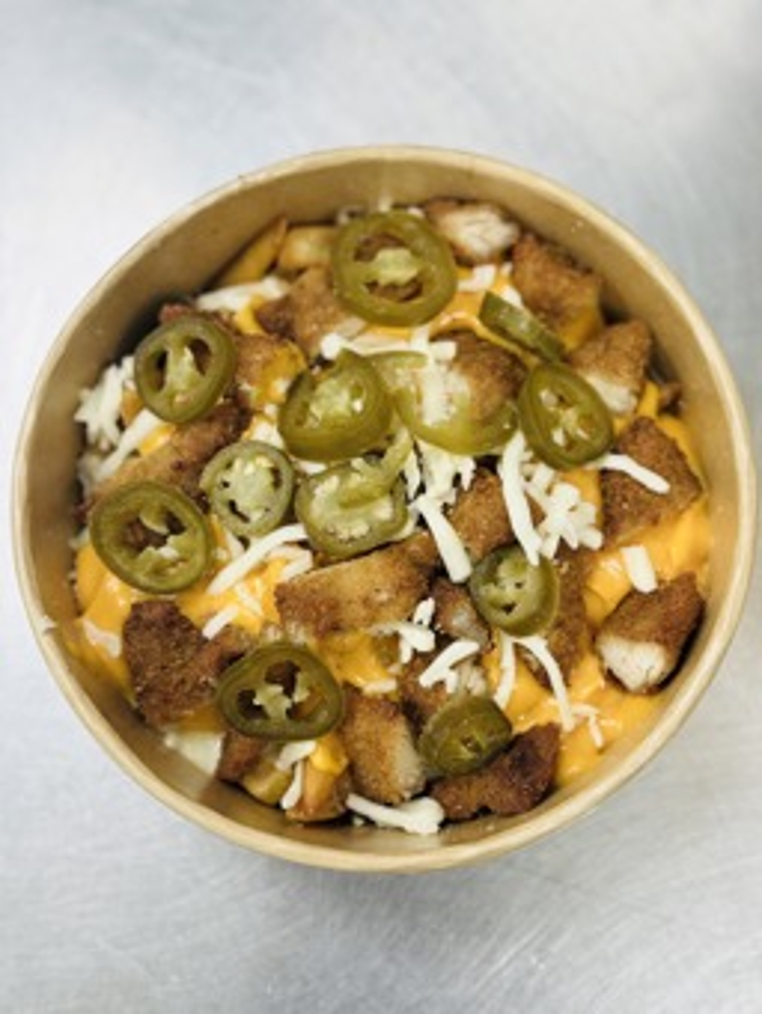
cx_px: 381
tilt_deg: -78.6
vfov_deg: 39.6
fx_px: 1408
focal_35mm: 48
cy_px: 507
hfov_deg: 30.3
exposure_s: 1/100
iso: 80
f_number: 1.78
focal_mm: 6.76
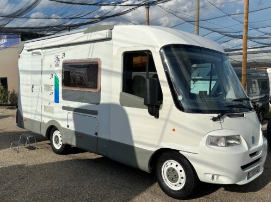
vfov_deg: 56.7
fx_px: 188
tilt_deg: -4.2
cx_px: 136
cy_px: 101
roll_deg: +0.6
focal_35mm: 24
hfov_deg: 71.7
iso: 80
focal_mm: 6.86
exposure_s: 1/9709
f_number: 1.78
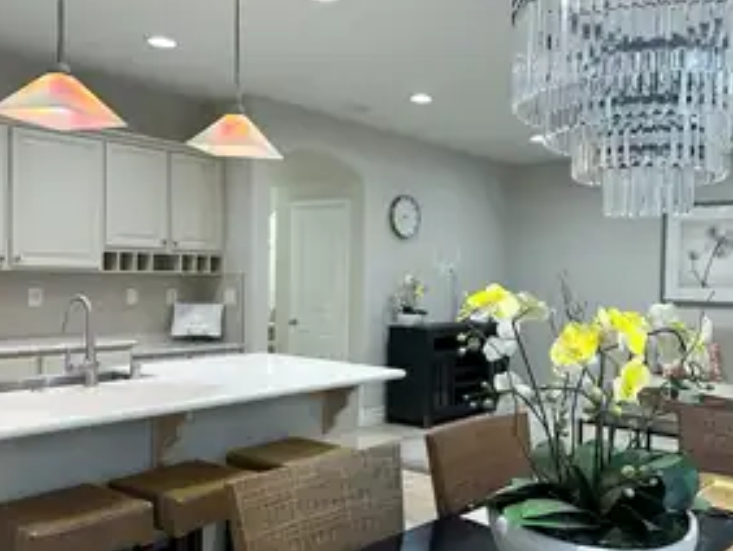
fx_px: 721
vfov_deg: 41.8
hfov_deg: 53.6
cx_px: 434
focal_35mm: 34
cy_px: 296
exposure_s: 1/60
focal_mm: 6.86
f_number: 1.78
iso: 160
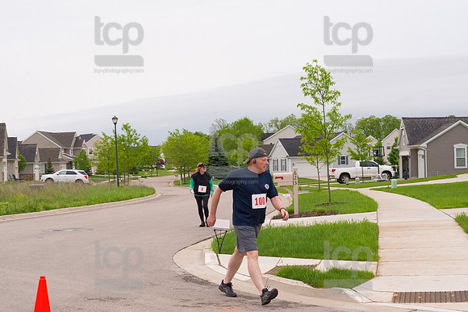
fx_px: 910
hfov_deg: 28.8
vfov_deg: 19.5
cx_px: 234
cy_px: 156
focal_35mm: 70
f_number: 10
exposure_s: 1/1250
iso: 4000
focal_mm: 70
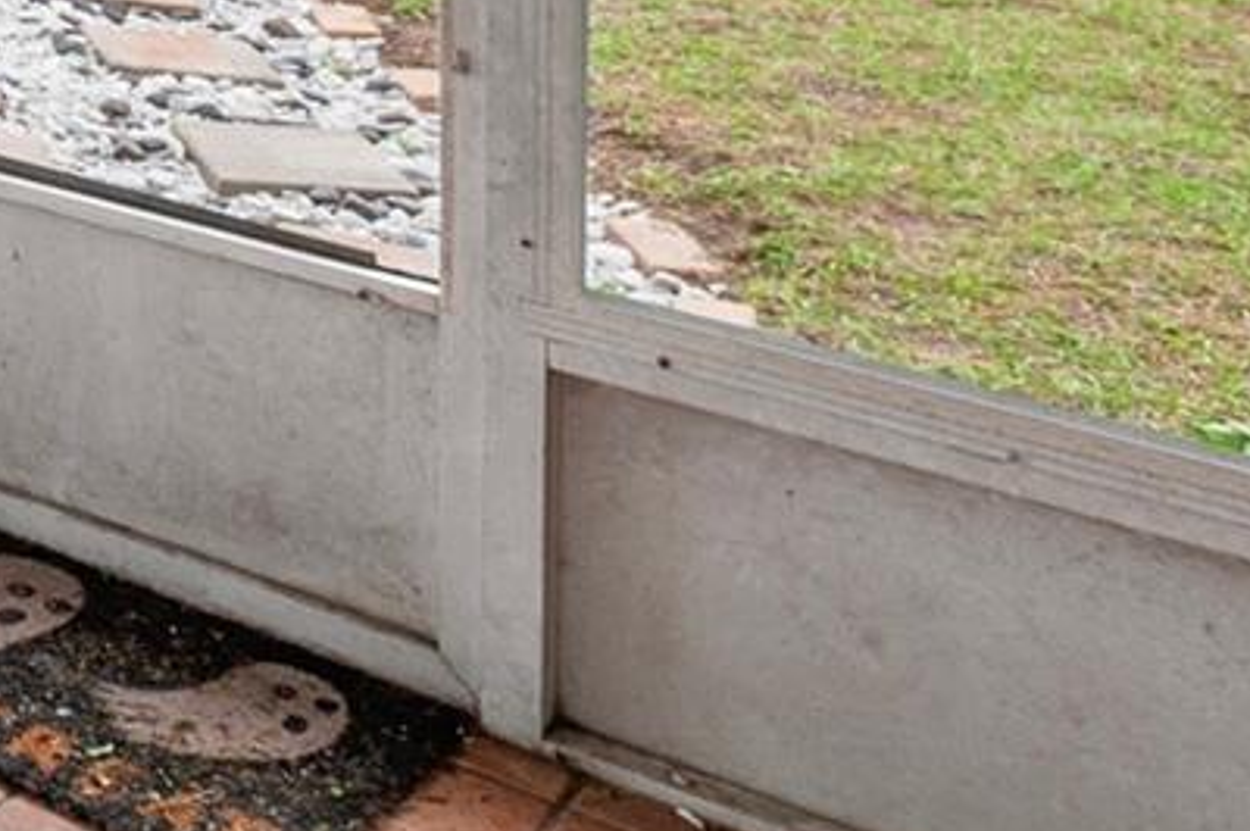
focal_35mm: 64
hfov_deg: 20.1
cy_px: -672
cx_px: -1119
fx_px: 2220
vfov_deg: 17.3
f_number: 9
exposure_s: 1/15
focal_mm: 16
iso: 100
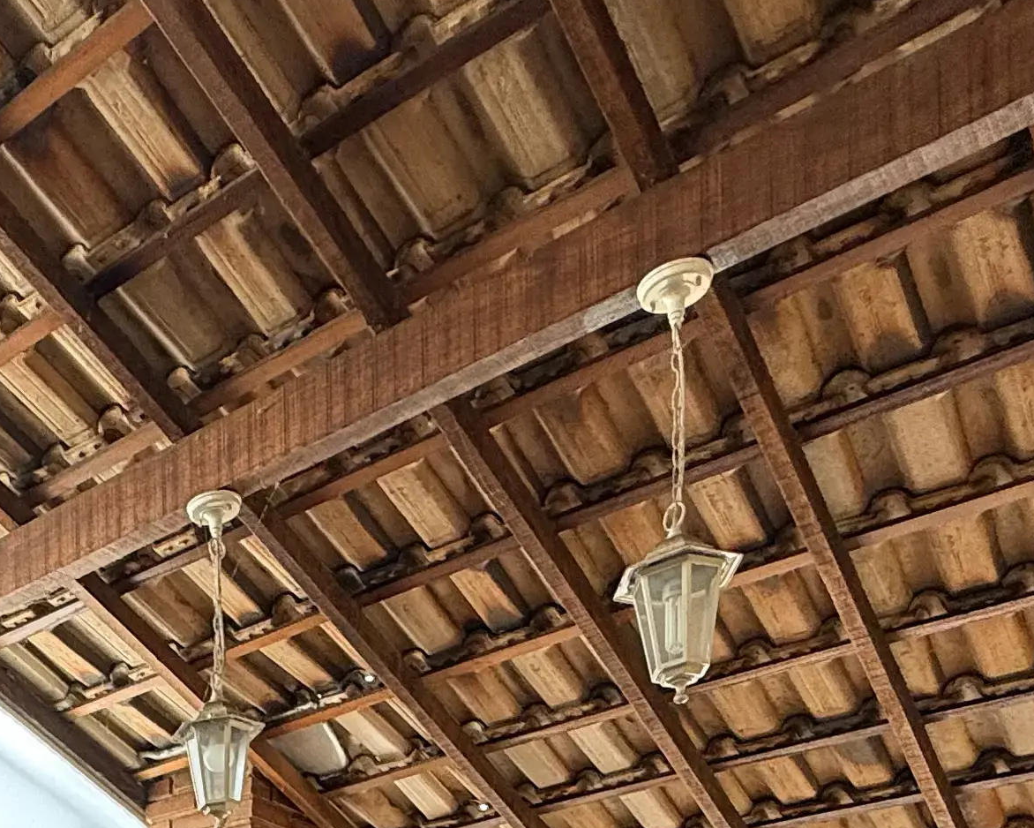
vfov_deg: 24.2
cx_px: 40
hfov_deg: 36.2
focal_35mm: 47
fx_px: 1439
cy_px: 1283
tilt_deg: +0.4
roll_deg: +0.4
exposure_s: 1/125
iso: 64
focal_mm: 2.22
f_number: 2.2
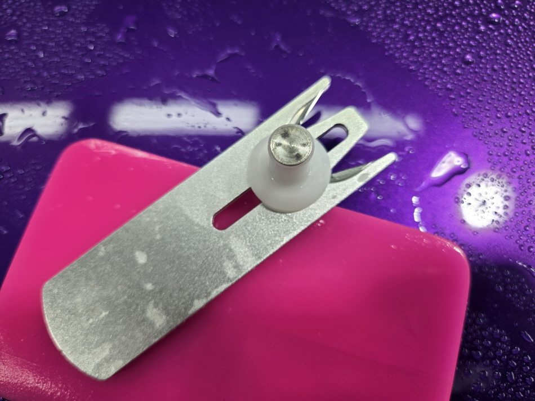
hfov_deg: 73.9
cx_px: 268
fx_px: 355
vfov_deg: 58.9
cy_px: 200
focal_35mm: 23
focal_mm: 5.4
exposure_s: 1/120
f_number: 1.8
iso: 50
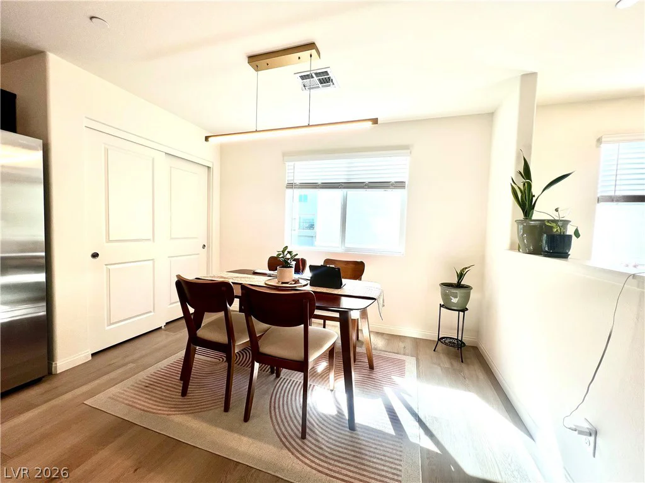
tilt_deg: -3.3
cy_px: 242
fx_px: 242
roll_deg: -2.1
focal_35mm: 13
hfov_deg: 106.2
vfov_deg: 89.9
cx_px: 322
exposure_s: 1/162
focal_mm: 1.57
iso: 32
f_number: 1.8
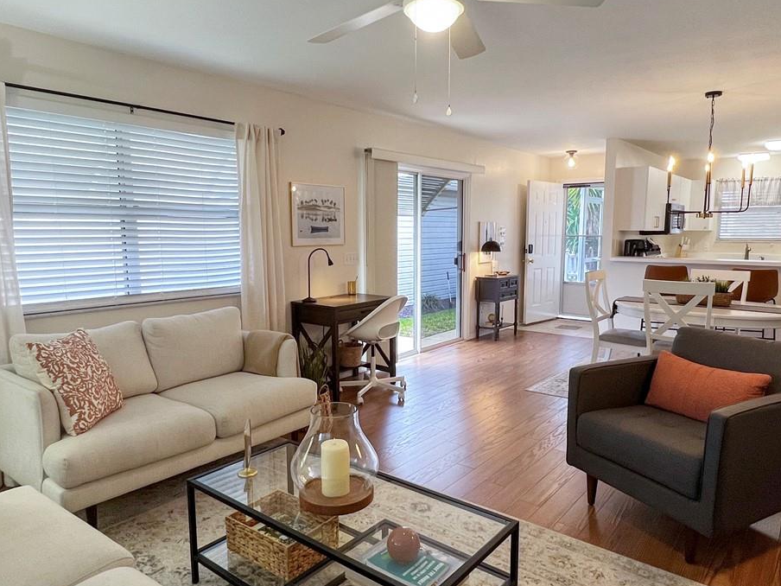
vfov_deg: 58.9
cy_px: 302
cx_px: 410
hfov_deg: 73.9
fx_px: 519
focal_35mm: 23
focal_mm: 1.57
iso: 160
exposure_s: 1/120
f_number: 1.8
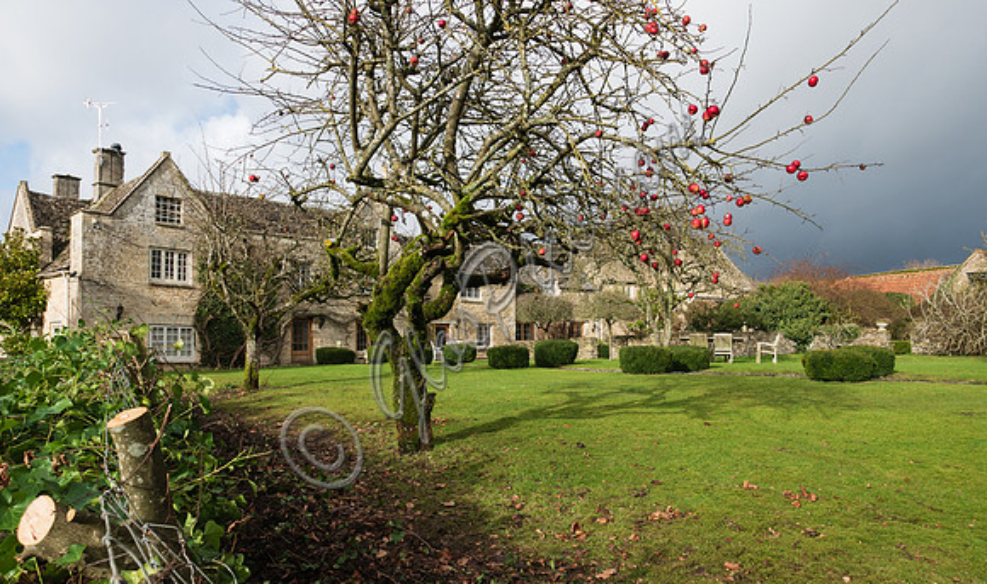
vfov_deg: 47.7
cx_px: 494
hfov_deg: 73.7
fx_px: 658
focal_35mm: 25
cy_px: 330
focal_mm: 10.9
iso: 200
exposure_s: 1/500
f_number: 5.6
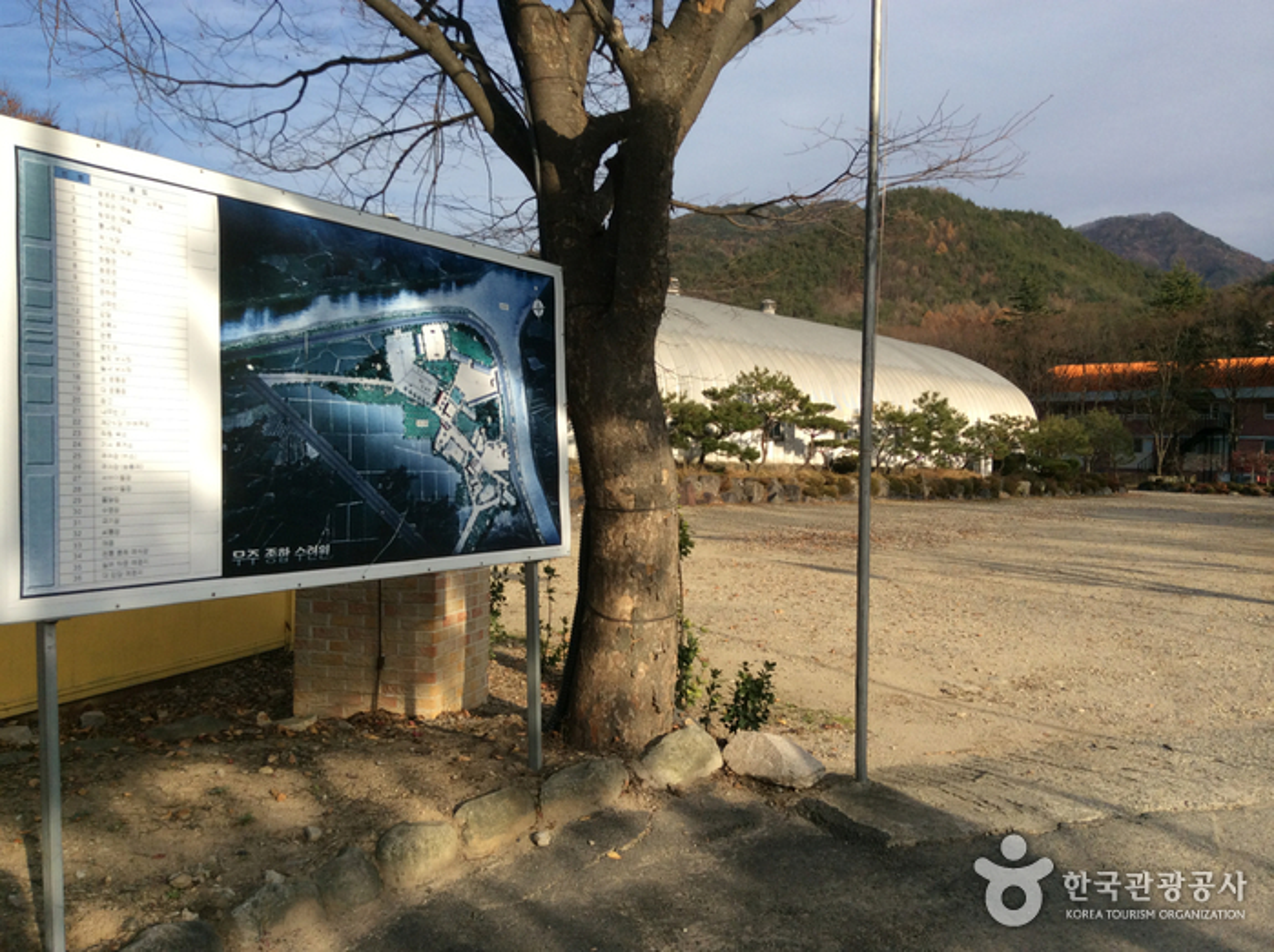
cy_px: 476
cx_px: 637
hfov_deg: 55.4
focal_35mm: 33
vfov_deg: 42.8
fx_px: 1213
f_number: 2.4
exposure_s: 1/1100
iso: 32
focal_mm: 3.3
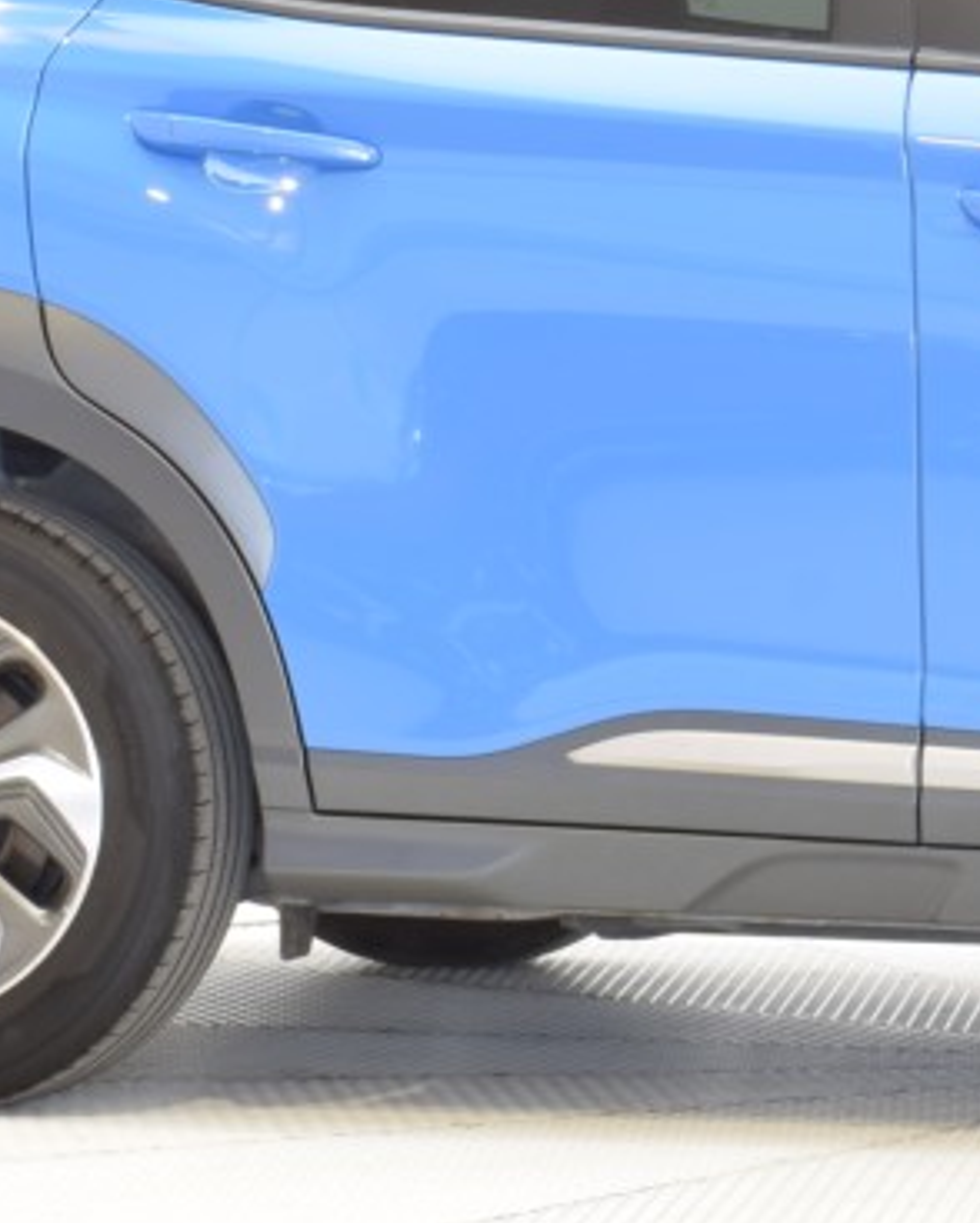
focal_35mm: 230
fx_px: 8332
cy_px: 283
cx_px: 1180
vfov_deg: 8.4
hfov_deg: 6.7
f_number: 20
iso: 100
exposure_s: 1.6
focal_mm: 40
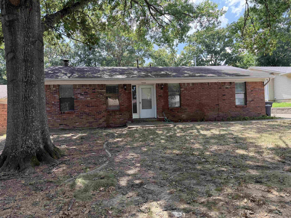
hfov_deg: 71.6
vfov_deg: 56.8
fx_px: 202
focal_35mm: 24
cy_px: 109
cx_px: 146
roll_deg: +1.4
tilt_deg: +1.4
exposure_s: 1/617
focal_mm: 6.76
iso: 100
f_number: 1.78
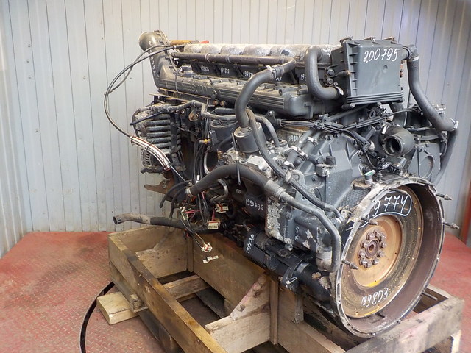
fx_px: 408
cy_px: 176
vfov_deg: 46.8
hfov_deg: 60.0
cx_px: 236
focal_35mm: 30
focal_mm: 4.1
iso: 280
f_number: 3.3
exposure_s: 1/30
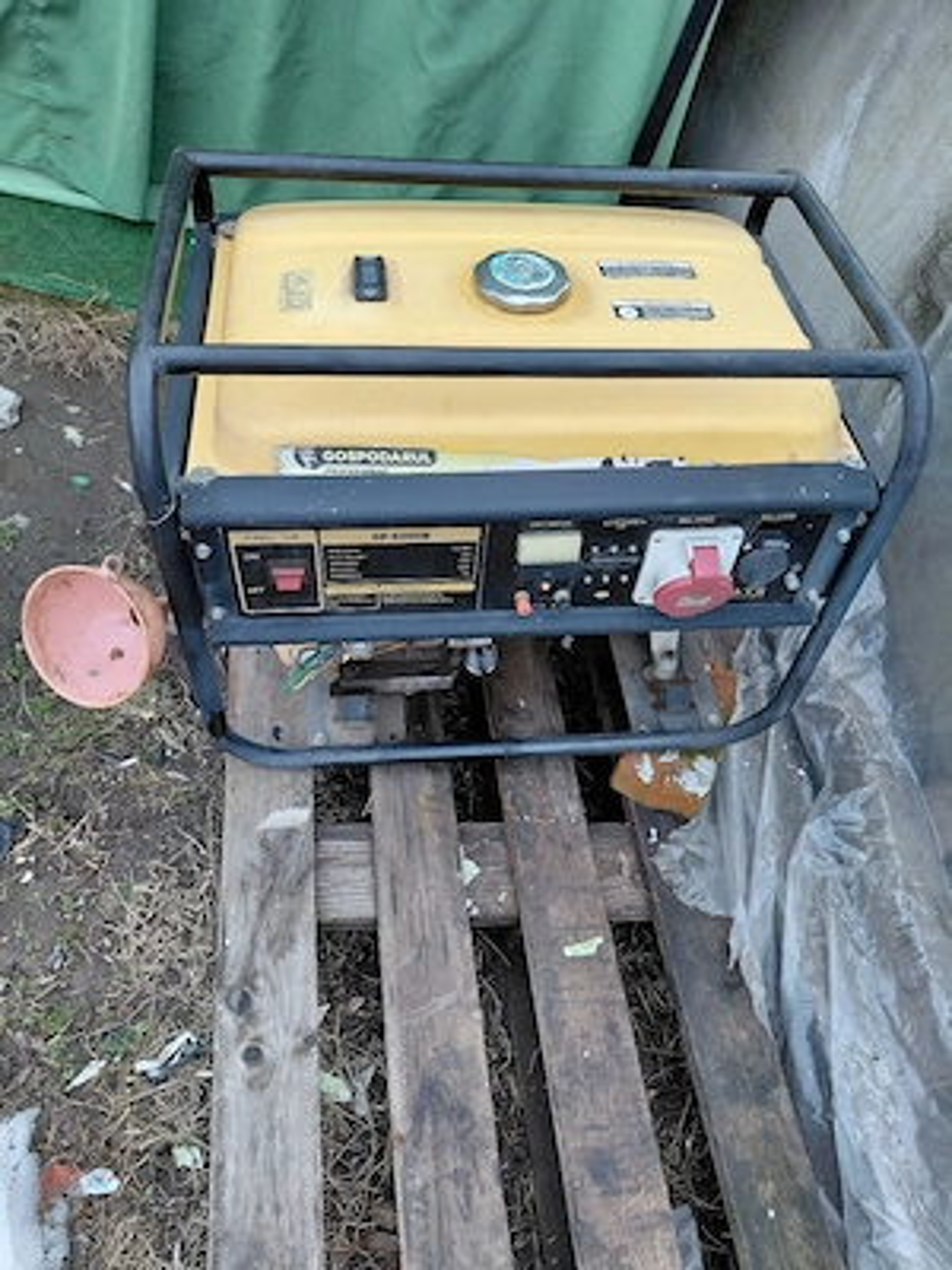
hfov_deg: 54.9
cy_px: 635
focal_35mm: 25
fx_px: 917
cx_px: 476
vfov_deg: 69.4
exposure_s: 1/100
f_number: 1.8
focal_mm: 4.69
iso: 100
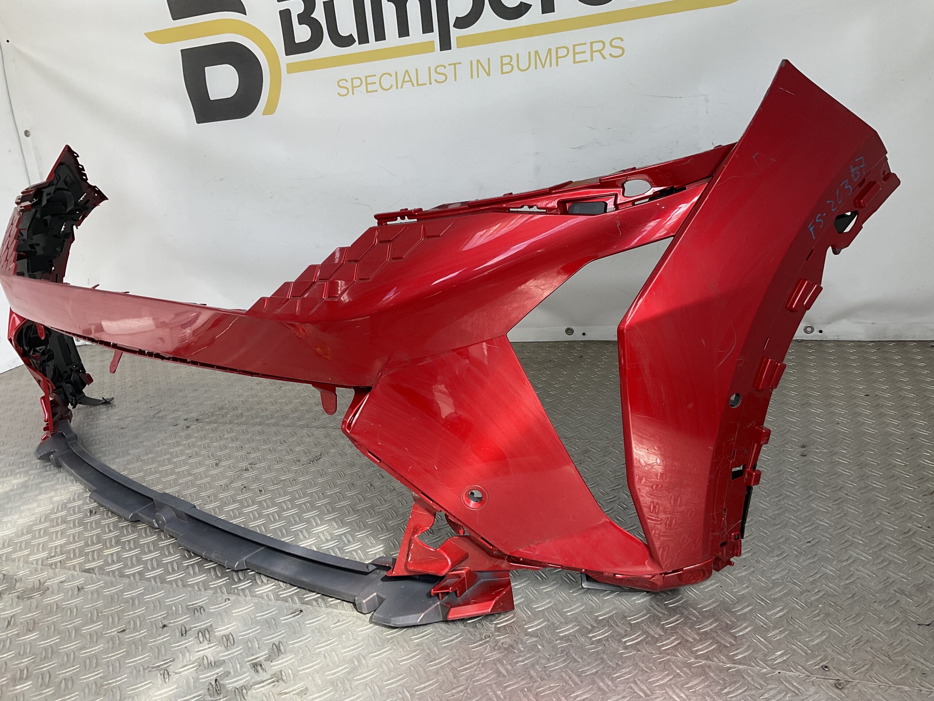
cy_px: 350
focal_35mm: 29
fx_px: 782
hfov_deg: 61.7
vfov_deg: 48.2
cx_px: 467
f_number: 1.8
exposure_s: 1/268
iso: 16
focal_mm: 3
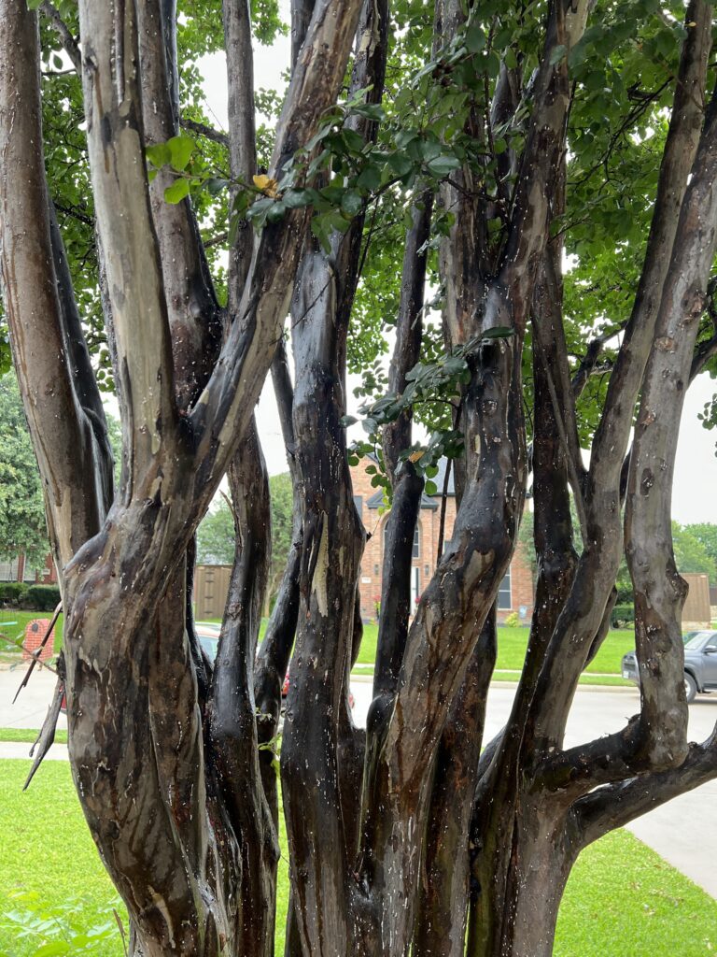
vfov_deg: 67.3
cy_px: 478
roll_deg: -0.6
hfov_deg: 53.1
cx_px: 358
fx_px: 718
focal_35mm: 26
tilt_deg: +9.0
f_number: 1.5
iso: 50
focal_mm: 5.7
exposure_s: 1/238
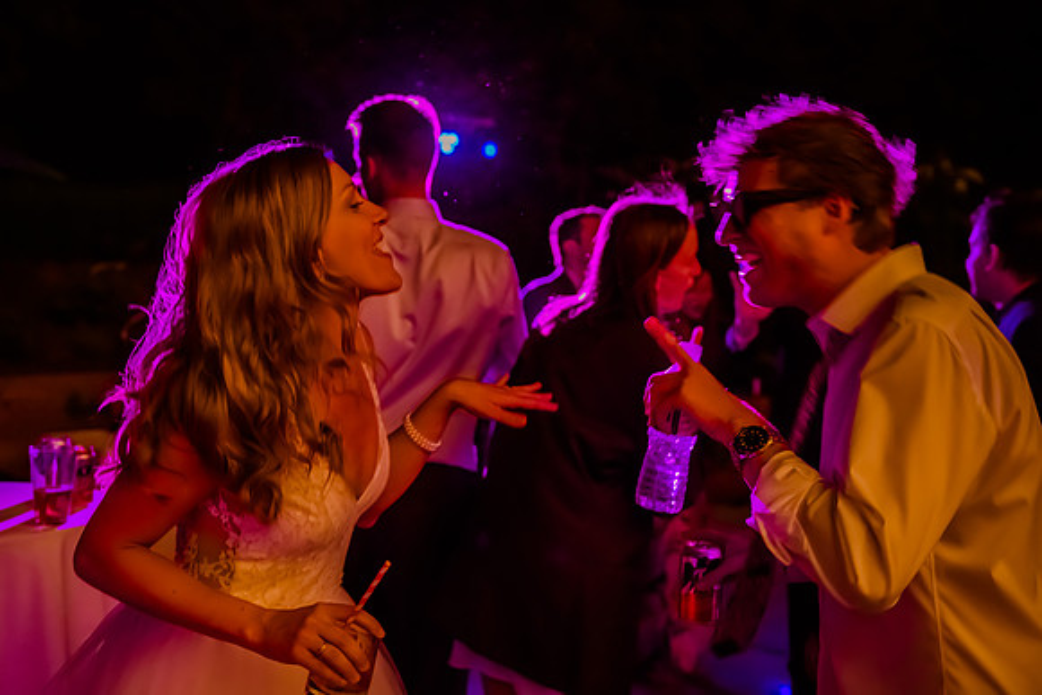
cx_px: 461
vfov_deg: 29.6
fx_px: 1317
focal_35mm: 45
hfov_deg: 43.1
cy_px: 348
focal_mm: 40
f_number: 2.8
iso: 8000
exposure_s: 1/100
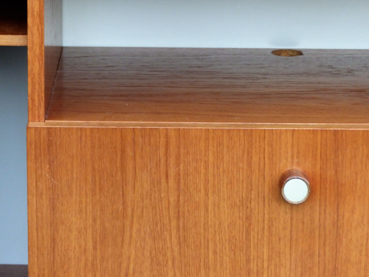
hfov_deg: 10.9
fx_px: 1929
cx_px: 184
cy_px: 138
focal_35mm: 181
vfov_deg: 8.2
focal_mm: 29.6
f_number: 2.8
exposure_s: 1/30
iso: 400
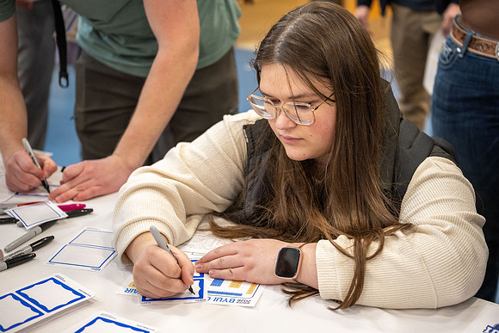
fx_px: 714
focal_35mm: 51
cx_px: 271
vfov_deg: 26.2
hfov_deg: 38.5
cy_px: 182
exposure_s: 1/250
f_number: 2.8
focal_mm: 47
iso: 1250
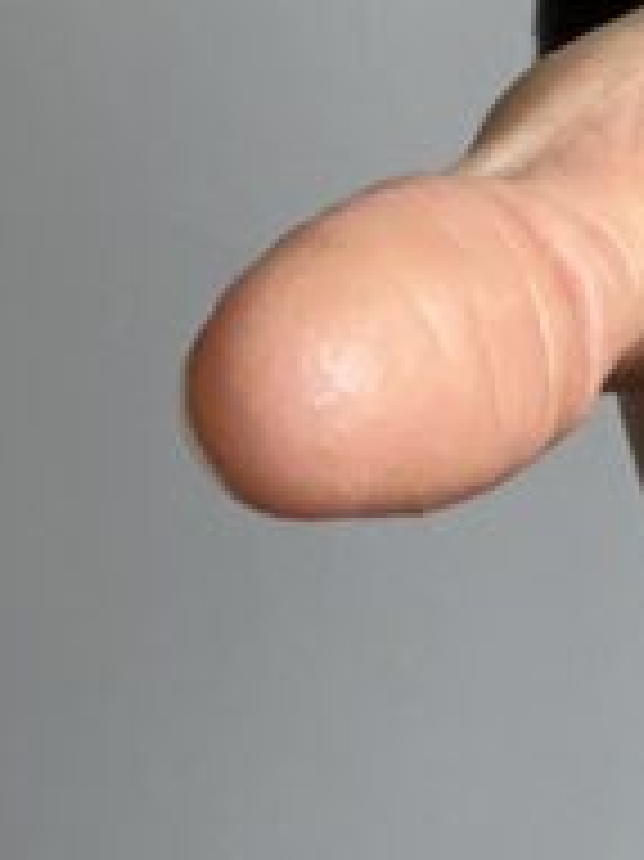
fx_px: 3998
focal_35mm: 161
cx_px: 1612
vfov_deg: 10.8
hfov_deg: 8.3
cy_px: -1049
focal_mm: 2.71
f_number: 2.2
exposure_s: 1/75
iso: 100
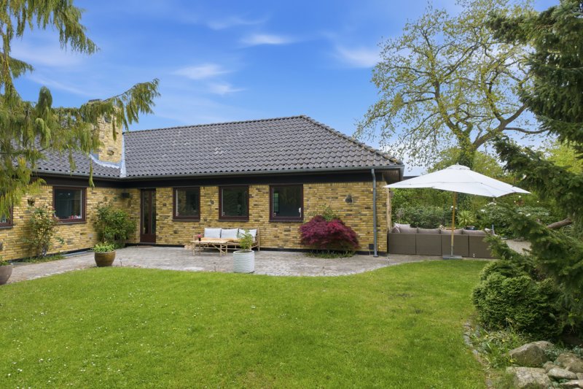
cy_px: 194
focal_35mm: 19
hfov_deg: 86.9
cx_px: 292
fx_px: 308
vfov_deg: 64.5
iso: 200
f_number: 8
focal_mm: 12.6
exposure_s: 1/50
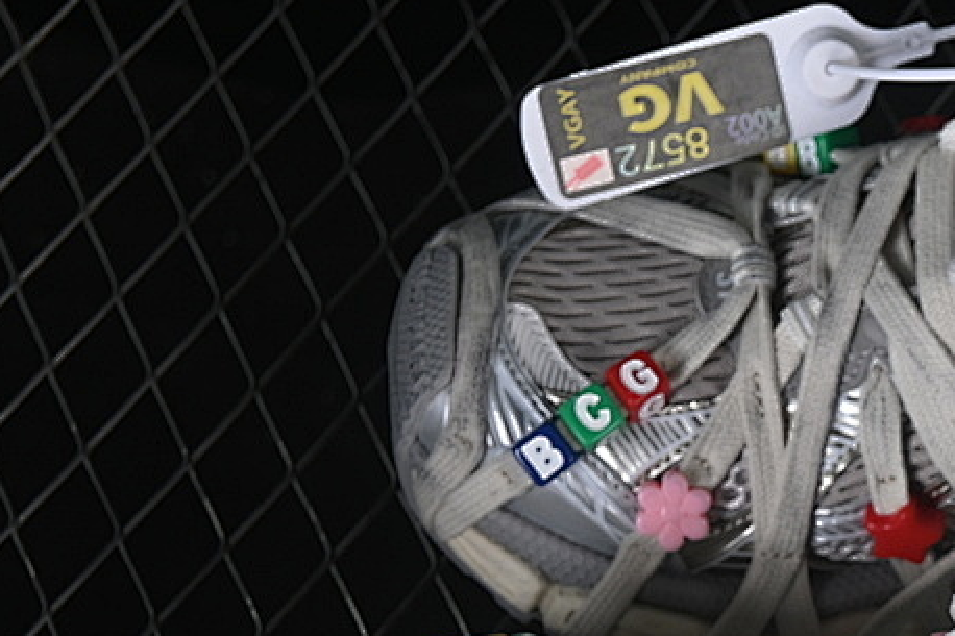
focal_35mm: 177
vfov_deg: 7.7
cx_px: 1080
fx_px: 4693
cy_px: 678
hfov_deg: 11.4
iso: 160
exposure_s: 1/80
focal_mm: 50
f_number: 7.1
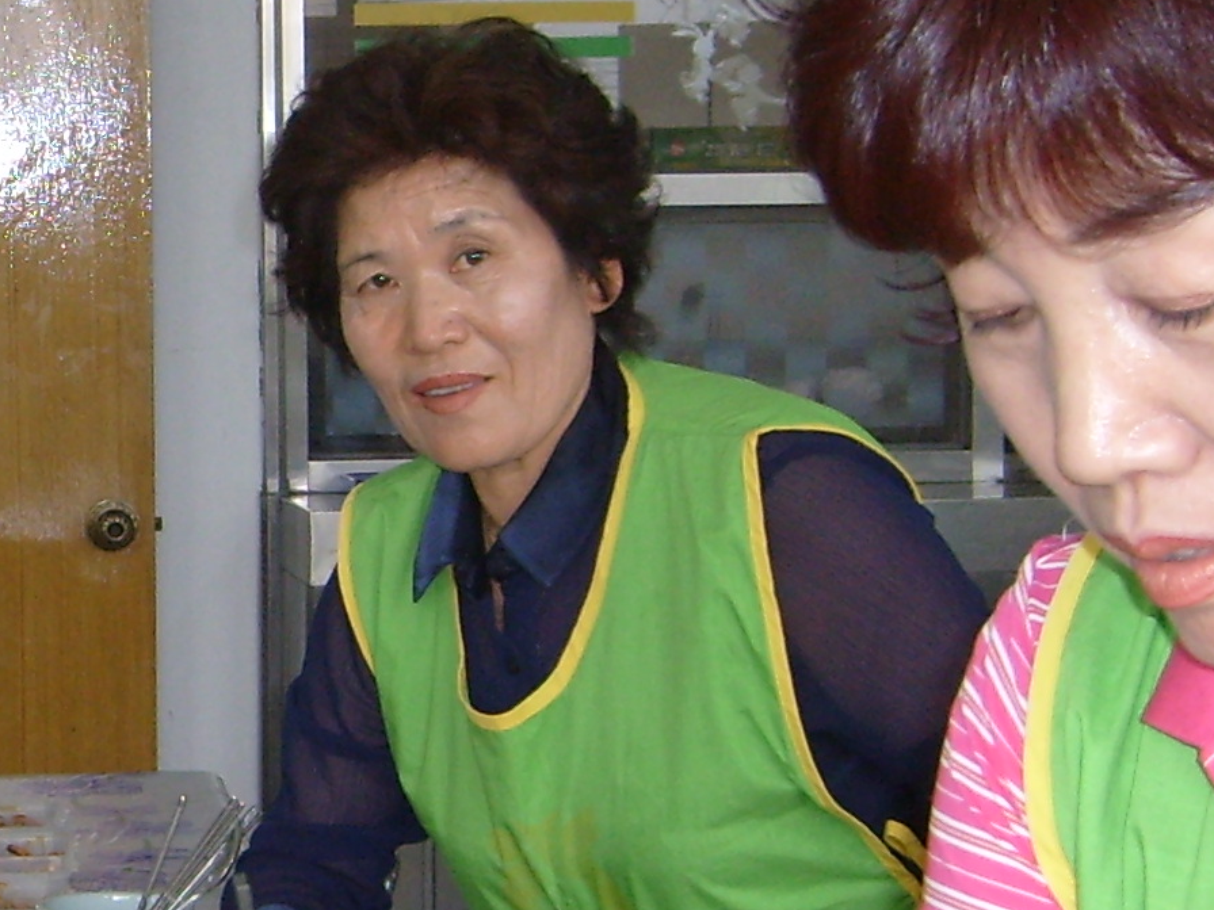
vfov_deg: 12.3
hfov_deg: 15.8
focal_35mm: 120
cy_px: 452
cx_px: -225
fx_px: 4208
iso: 100
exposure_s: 1/45
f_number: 2.8
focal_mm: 5.8
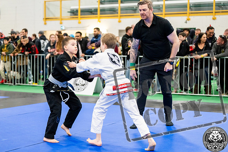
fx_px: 443
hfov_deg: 28.8
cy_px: 76
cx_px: 114
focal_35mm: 70
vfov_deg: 19.5
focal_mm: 70
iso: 4000
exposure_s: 1/500
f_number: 2.8
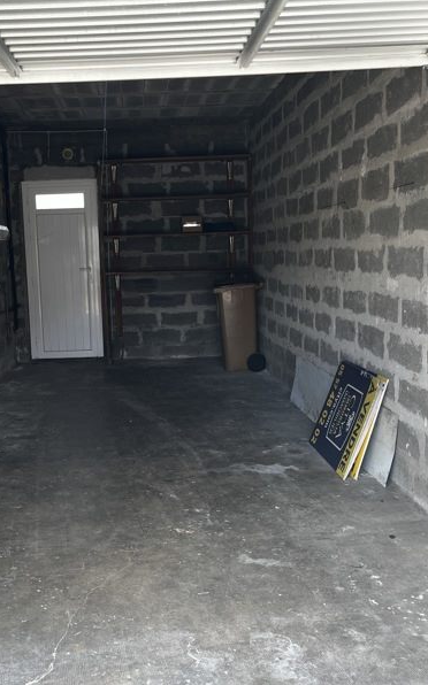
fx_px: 691
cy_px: 341
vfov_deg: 52.8
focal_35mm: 37
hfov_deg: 33.9
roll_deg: +2.2
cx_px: 124
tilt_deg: -7.1
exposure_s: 1/290
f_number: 1.6
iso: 40
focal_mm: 5.1
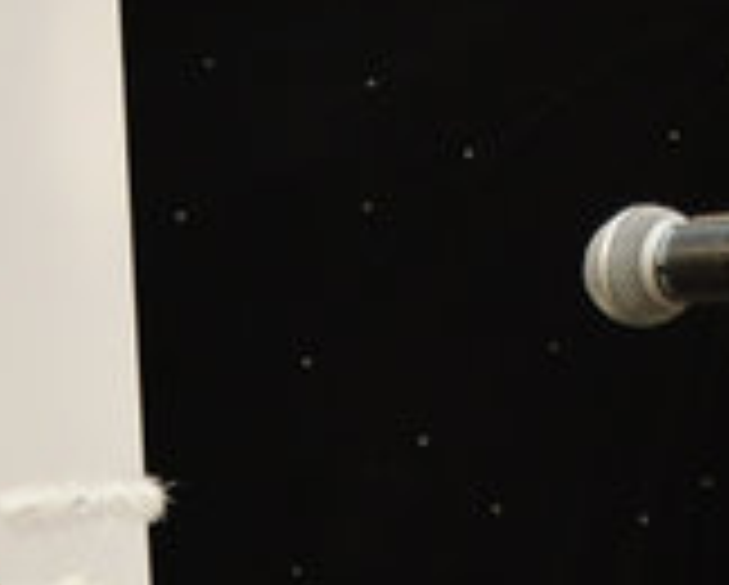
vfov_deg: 8.0
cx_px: -216
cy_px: 1177
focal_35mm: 185
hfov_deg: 10.2
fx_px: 3996
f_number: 4
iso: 1250
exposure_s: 1/250
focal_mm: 27
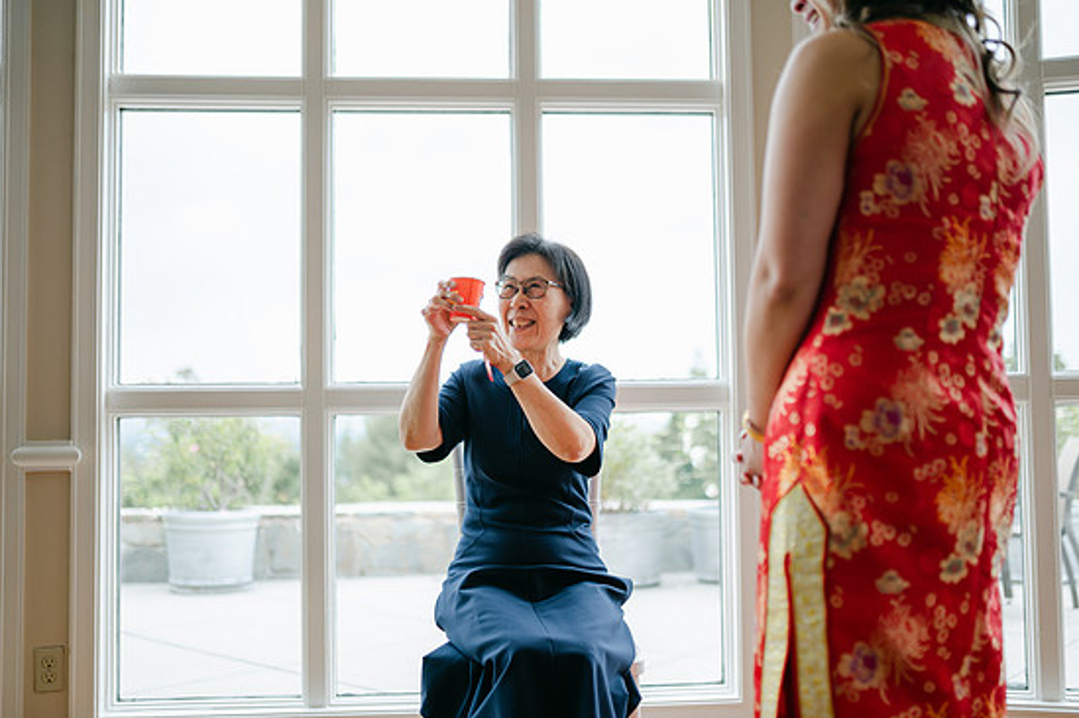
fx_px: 1108
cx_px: 550
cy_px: 374
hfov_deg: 51.9
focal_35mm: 37
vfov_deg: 35.9
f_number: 1.4
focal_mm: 35
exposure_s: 1/1000
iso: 100
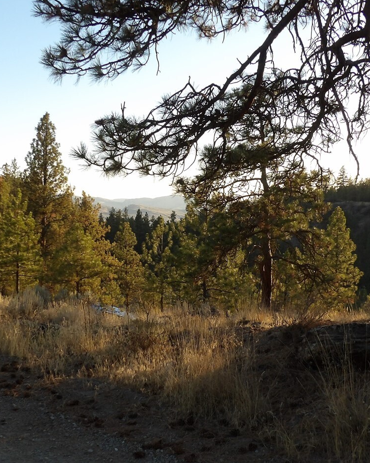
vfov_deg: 45.7
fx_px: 547
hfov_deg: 37.3
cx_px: 191
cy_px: 250
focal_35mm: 40
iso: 100
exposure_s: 1/311
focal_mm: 4.3
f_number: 3.2
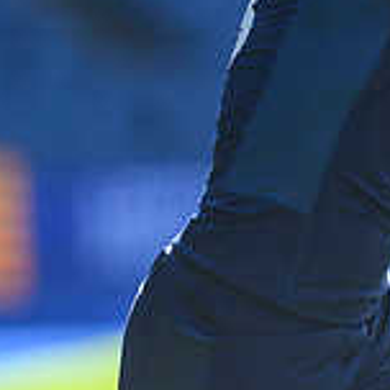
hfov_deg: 1.1
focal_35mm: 1531
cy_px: 50
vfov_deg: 1.1
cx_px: 557
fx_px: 19515
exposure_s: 1/1600
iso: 500
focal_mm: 400
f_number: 3.5
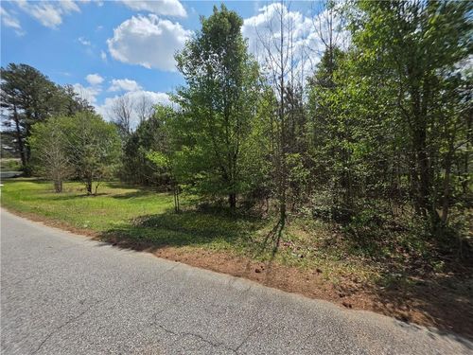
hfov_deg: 106.2
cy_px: 178
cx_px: 236
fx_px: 178
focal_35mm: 13
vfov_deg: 89.9
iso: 40
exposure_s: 1/2969
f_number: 1.9
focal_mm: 2.2
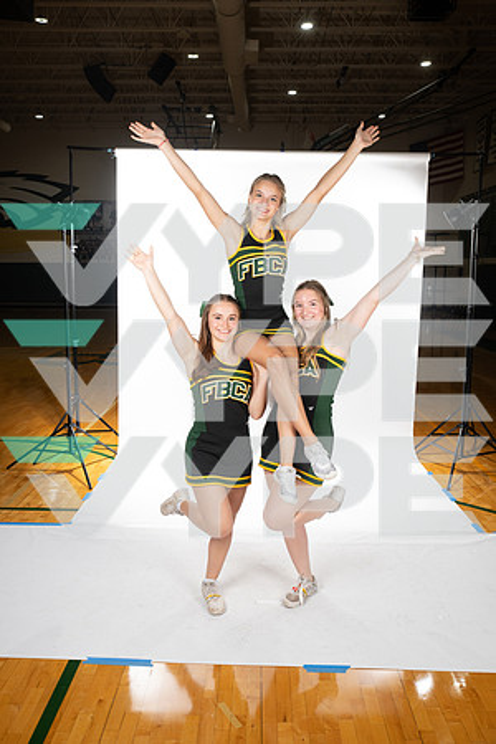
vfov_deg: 58.7
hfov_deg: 41.1
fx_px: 661
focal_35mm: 32
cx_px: 248
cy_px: 372
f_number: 8
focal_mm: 32
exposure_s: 1/400
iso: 640
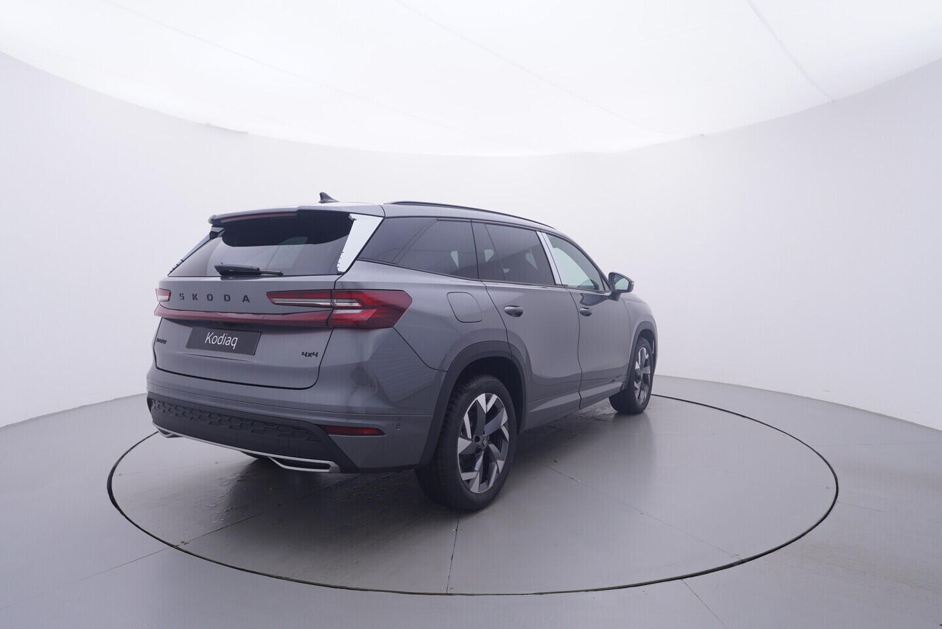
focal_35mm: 22
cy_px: 314
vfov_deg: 56.2
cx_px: 471
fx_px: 589
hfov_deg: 77.3
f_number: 5
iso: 200
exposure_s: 1/80
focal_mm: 15
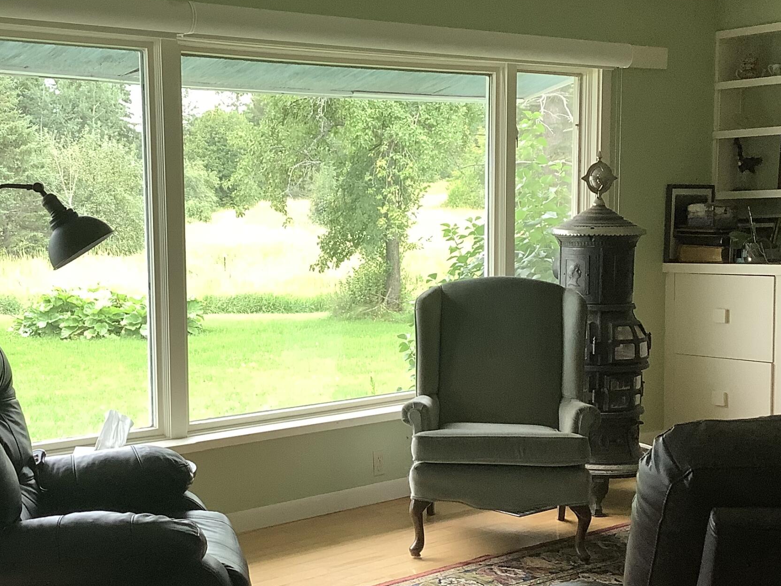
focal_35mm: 56
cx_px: 314
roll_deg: +0.7
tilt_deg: -7.2
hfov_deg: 34.2
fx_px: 1264
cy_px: 349
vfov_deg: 26.1
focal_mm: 3.3
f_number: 2.4
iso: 80
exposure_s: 1/100
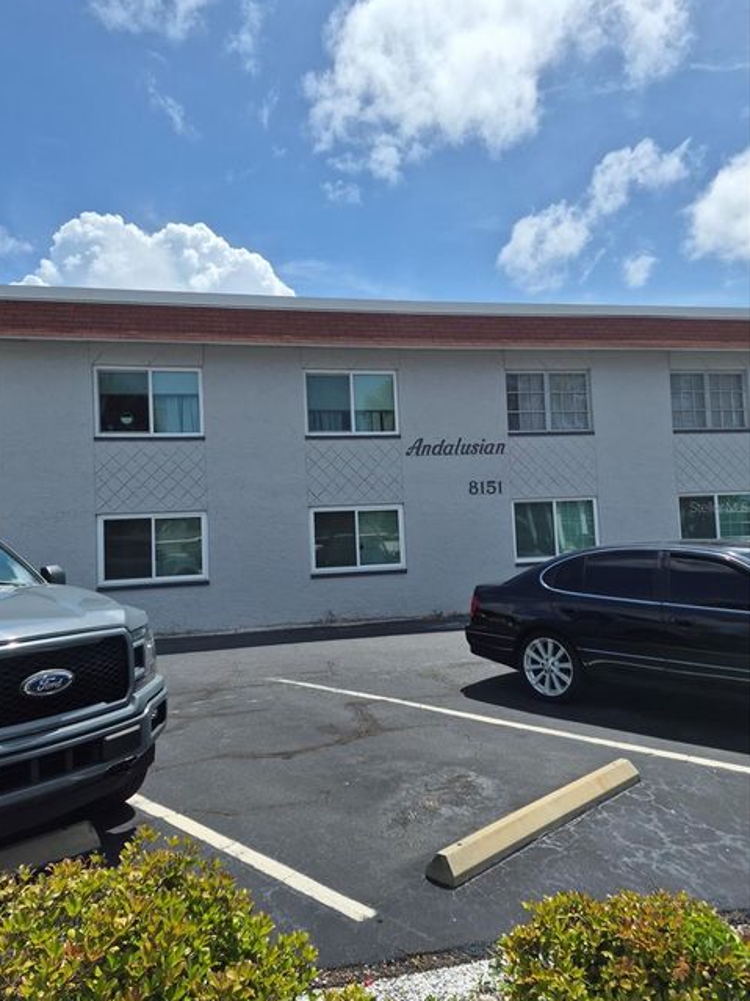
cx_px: 360
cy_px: 507
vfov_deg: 71.6
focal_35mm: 24
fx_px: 694
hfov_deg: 56.8
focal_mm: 5.4
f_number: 1.8
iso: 64
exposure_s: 1/7696
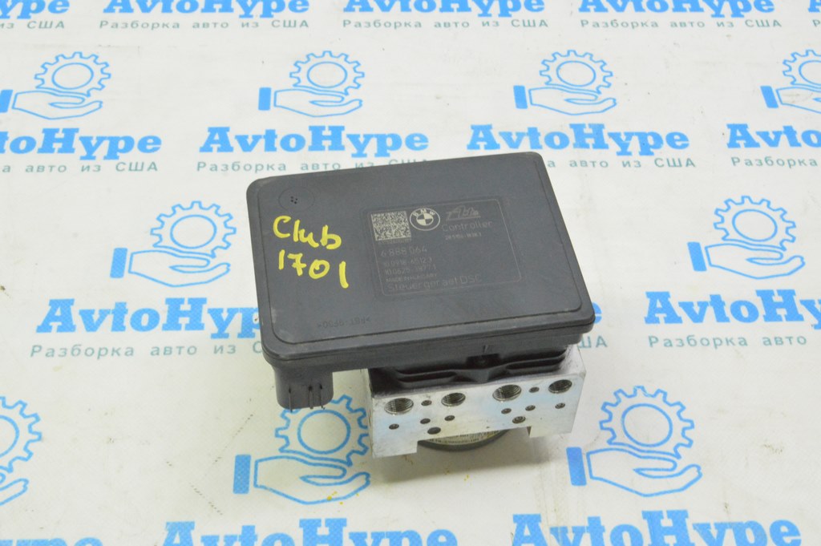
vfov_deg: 26.4
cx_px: 410
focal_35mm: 51
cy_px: 273
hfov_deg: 38.9
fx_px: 1162
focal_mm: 34
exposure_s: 1/20
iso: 6400
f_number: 20
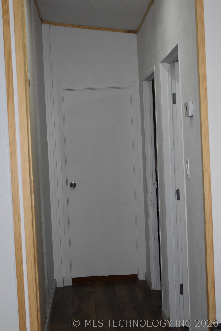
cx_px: 110
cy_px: 166
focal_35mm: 54
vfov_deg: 36.9
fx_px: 497
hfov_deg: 25.1
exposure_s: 1/125
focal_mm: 36
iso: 1100
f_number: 5
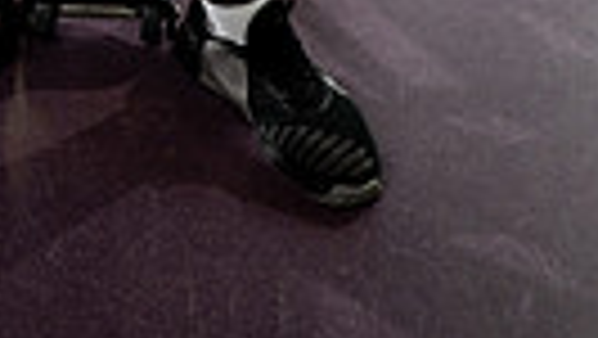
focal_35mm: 96
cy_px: -653
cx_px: 22
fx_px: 1523
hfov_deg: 21.5
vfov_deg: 9.8
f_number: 4
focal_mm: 27
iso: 640
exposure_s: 1/250
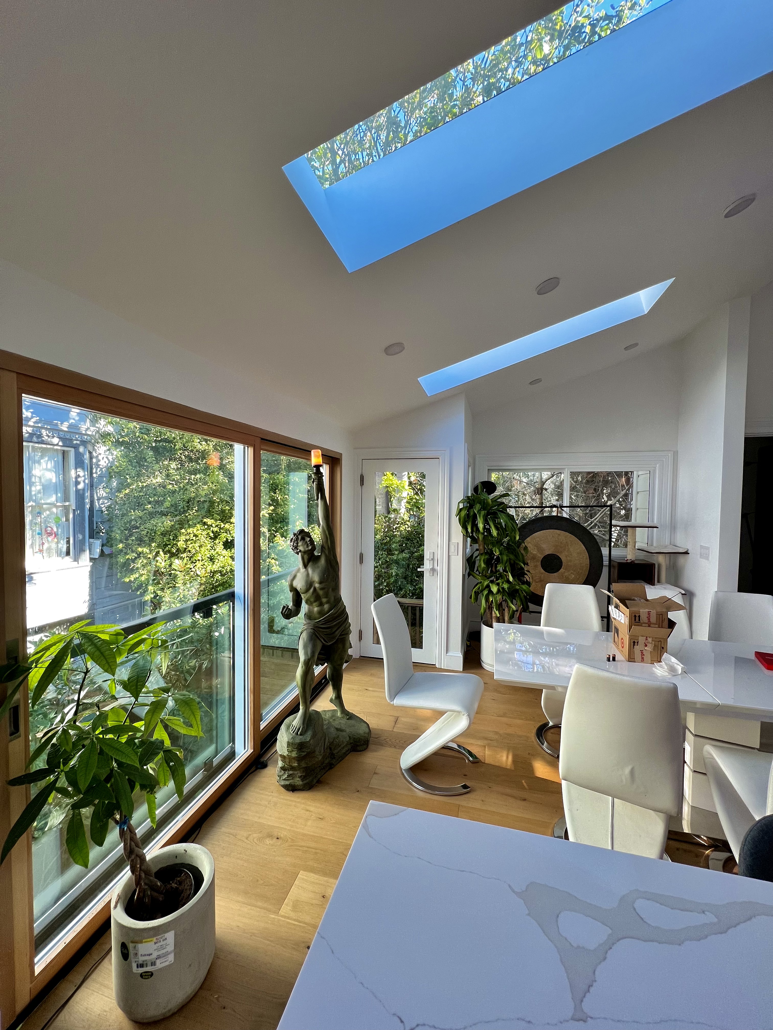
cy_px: 515
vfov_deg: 106.2
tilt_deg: -2.5
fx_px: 387
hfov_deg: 89.9
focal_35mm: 13
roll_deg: -0.3
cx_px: 386
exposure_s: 1/120
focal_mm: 1.57
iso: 80
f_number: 1.8
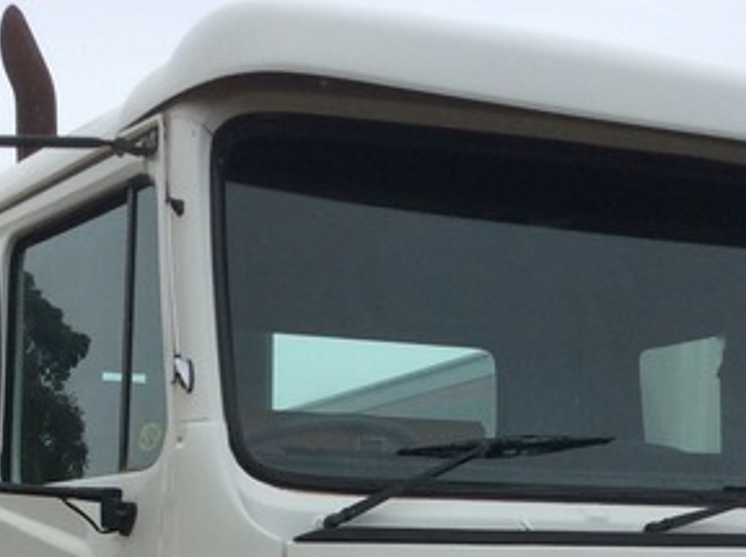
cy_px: 769
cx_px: 306
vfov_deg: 15.6
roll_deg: +0.1
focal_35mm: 89
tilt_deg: -4.2
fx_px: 1915
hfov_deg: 22.0
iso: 32
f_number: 2.4
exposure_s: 1/506
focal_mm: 3.3
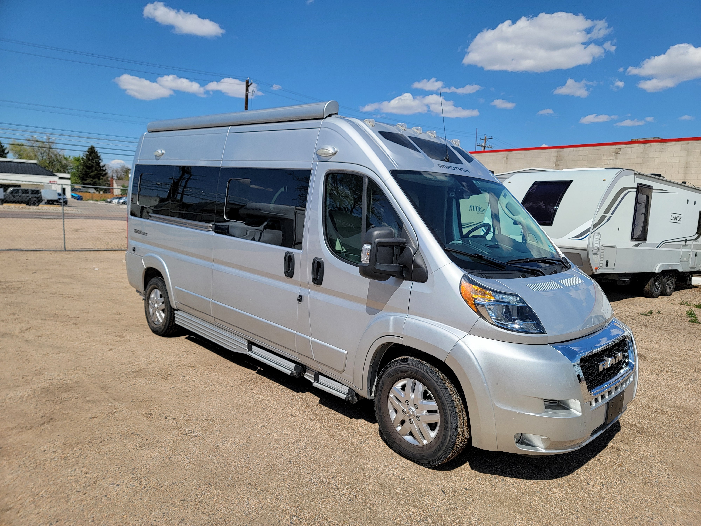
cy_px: 263
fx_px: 486
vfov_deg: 56.8
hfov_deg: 71.6
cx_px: 350
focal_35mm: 24
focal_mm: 6.7
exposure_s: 1/1336
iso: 16
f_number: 1.8
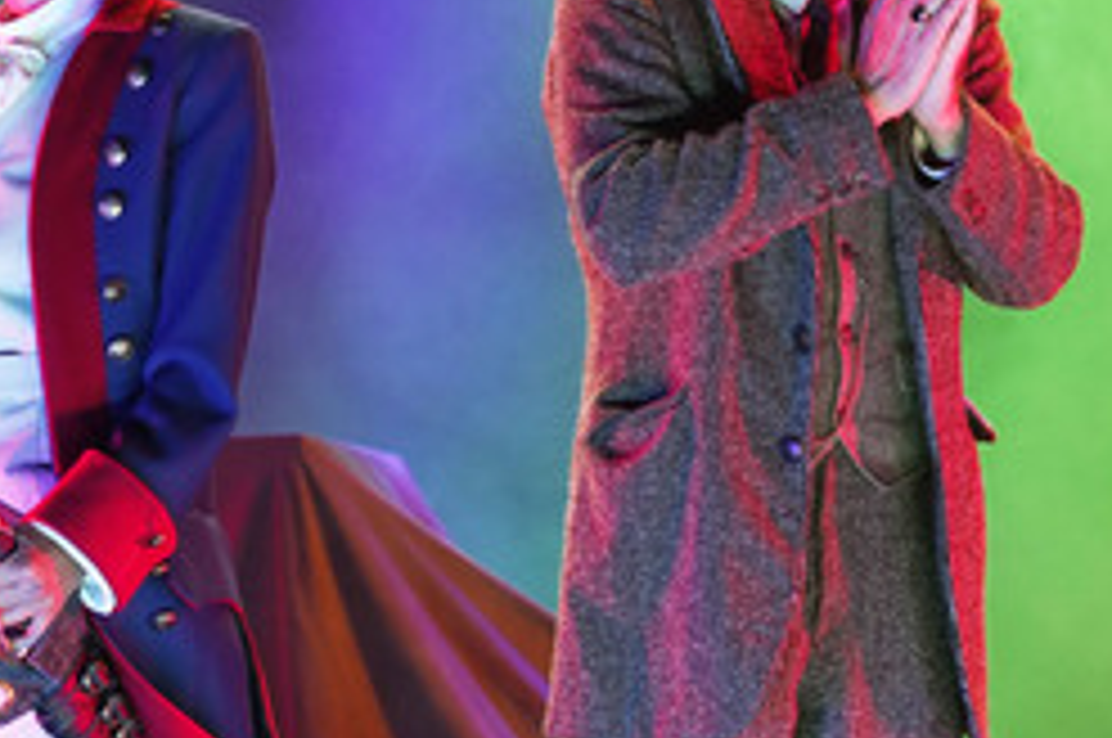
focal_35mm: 170
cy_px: 243
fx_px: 5244
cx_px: 488
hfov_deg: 12.1
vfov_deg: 8.0
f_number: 5.6
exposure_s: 1/50
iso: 1250
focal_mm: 93
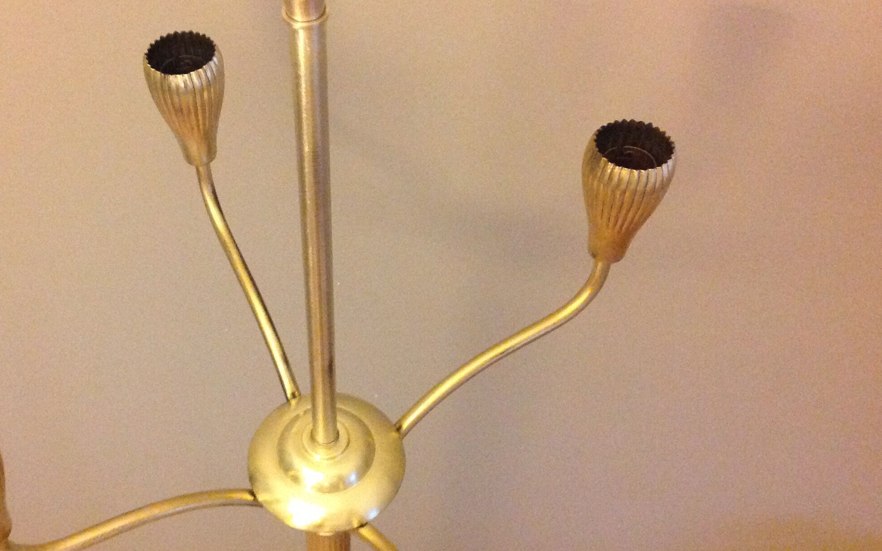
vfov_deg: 26.3
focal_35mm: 49
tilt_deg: -50.7
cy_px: 263
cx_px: 319
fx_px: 1178
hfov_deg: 40.7
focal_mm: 4.28
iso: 640
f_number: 2.4
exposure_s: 1/17
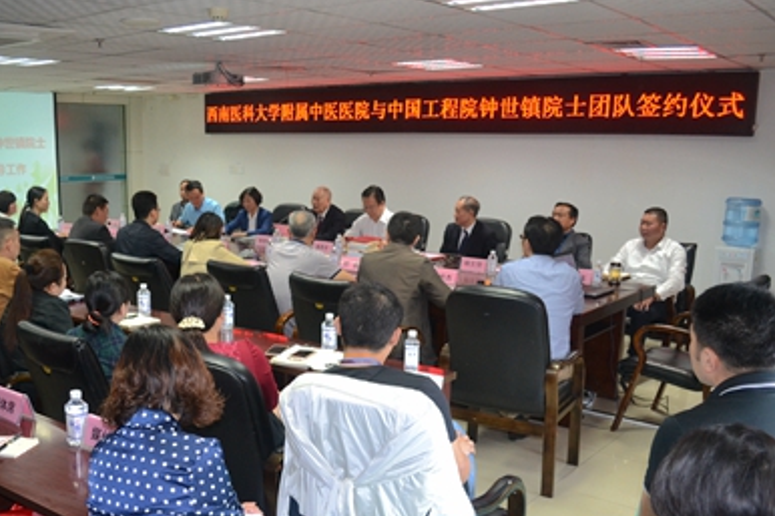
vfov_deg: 37.6
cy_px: 318
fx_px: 753
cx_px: 289
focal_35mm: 35
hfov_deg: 53.8
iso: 1250
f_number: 3.5
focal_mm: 18
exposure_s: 1/60
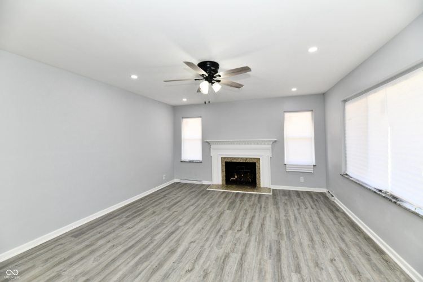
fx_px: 164
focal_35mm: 14
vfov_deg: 81.2
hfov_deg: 104.3
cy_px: 141
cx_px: 212
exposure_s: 1/60
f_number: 6.3
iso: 640
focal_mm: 14
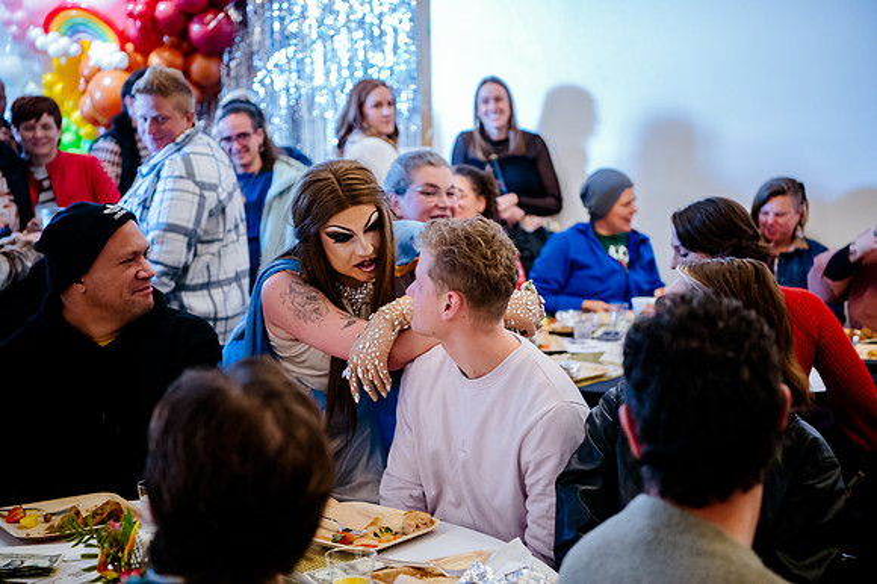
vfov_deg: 22.6
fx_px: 1461
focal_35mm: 60
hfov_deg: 33.4
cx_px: 438
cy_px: 292
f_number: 2.8
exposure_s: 1/80
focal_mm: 60
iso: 5000
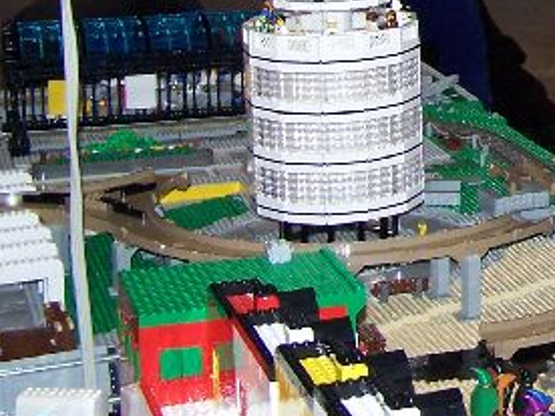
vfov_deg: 13.0
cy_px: -173
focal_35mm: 109
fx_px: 1748
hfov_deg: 16.8
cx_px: 758
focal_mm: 6.3
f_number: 2.8
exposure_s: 1/60
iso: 140
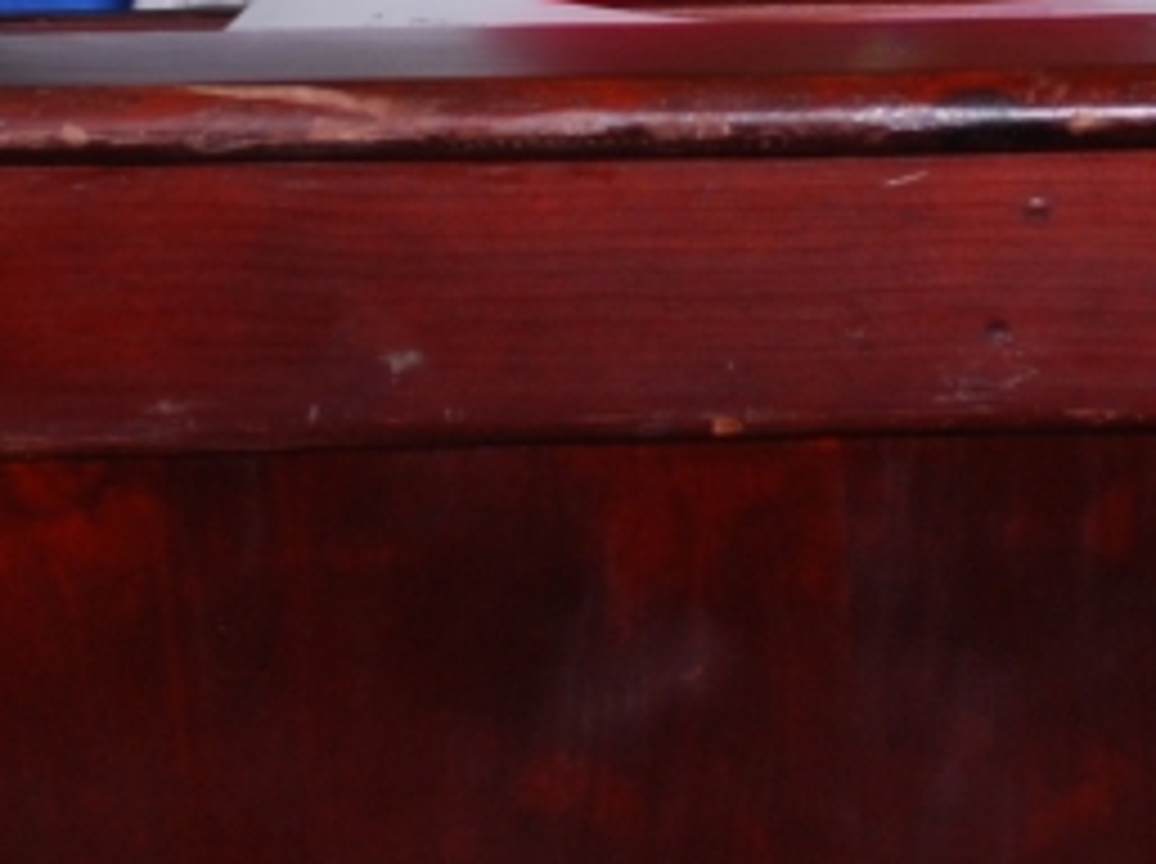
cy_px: -614
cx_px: 945
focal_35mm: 219
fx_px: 7303
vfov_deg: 6.6
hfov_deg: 9.0
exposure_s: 1/60
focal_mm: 38
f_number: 5.3
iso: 200
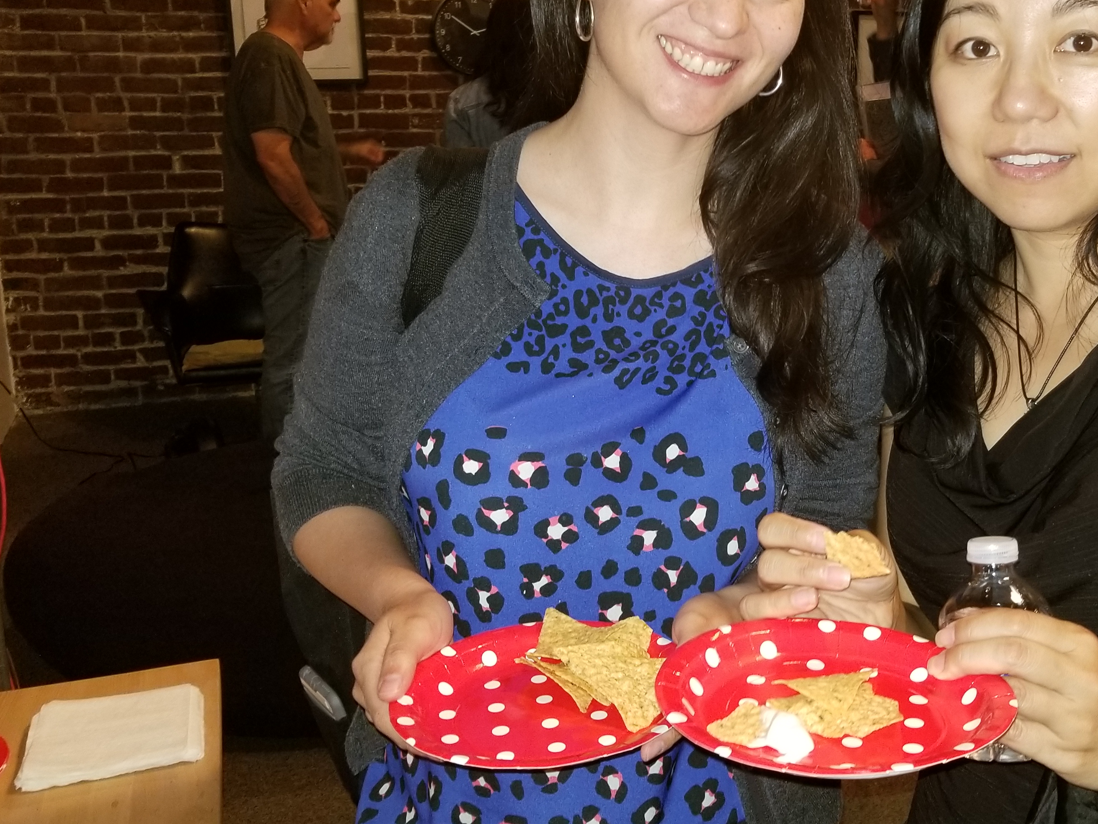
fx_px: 1269
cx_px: 811
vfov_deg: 35.8
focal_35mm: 40
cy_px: 322
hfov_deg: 45.3
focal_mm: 4.25
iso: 125
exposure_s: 1/14
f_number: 1.7
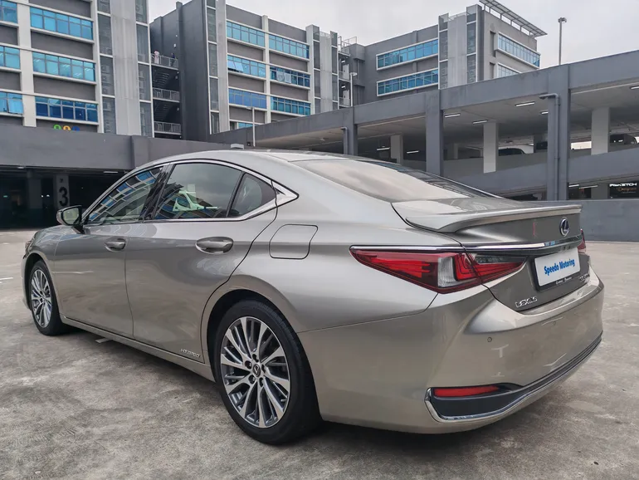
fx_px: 499
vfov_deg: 51.4
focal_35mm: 27
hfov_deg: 65.3
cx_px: 320
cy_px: 240
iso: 50
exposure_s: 1/440
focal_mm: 5.52
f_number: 1.95
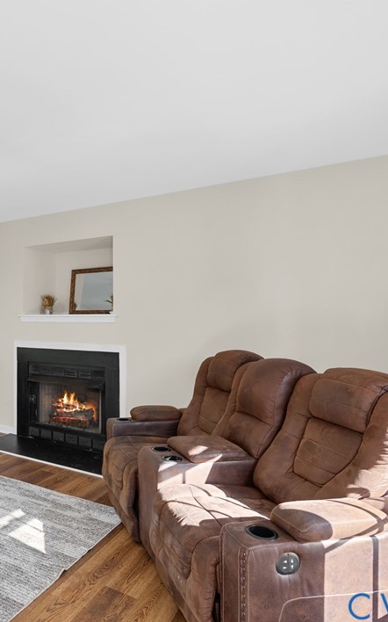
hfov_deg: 46.0
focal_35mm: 25
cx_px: 63
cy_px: 314
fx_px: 423
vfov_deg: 72.6
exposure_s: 1/50
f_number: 4
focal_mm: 16
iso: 1250
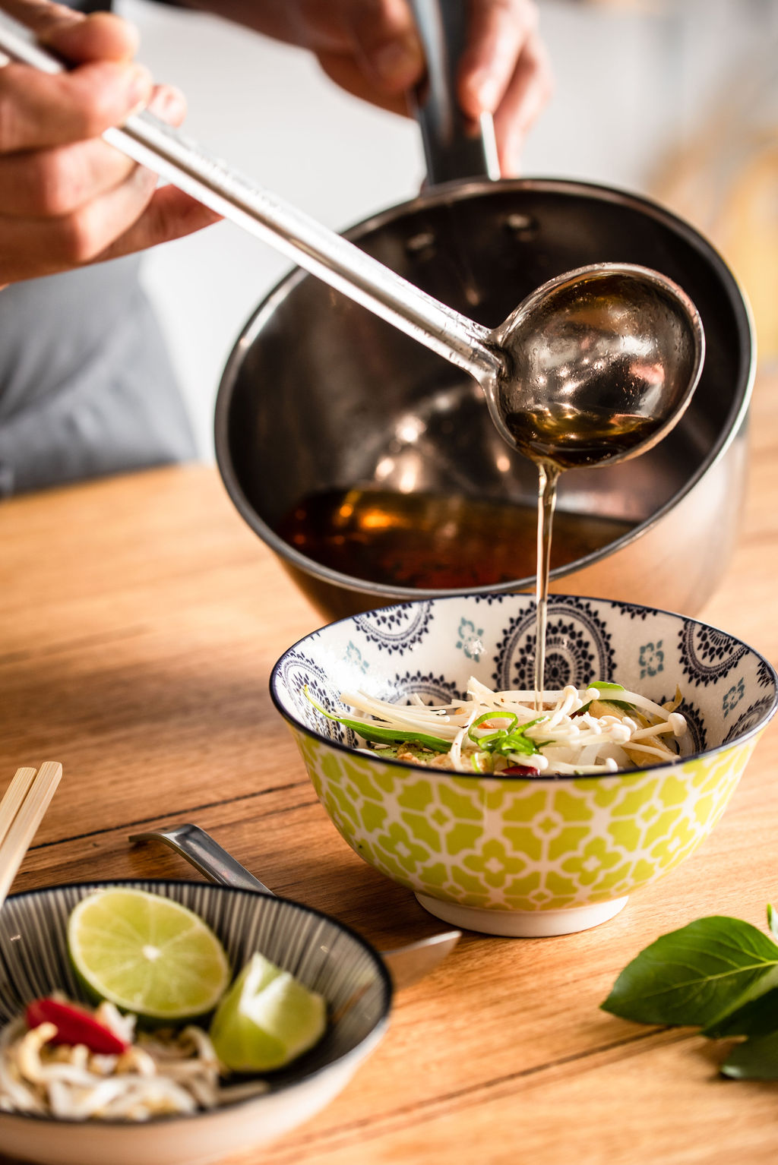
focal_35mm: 90
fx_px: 2915
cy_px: 582
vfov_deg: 22.6
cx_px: 389
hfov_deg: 15.2
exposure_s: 1/50
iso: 250
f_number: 4.5
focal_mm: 90
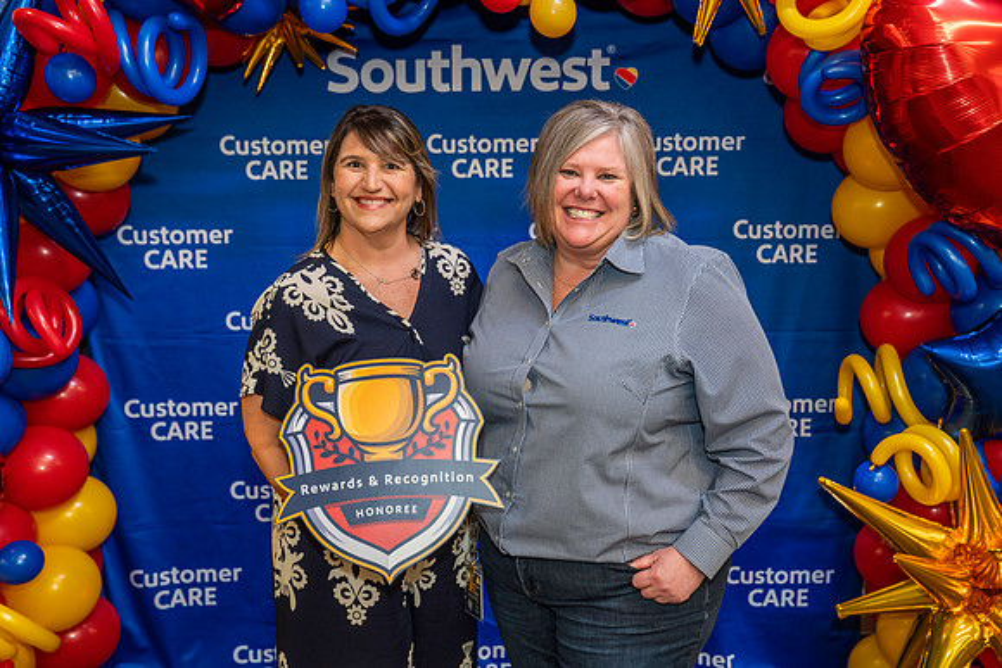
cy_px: 334
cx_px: 501
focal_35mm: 41
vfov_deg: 32.6
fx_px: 1141
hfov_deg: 47.4
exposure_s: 1/160
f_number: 4
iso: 1250
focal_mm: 41
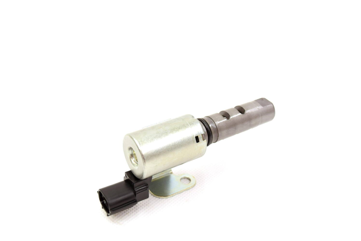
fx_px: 437
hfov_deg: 44.9
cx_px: 180
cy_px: 120
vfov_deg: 30.9
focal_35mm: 44
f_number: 5.6
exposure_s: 1/125
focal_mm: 29
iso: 400
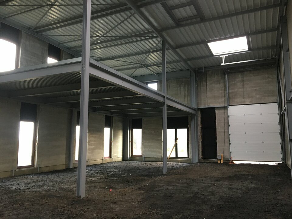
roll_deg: -0.6
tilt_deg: +7.2
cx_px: 146
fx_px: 245
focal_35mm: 29
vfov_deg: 48.2
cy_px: 110
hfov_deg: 61.7
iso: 125
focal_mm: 4.15
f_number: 2.2
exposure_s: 1/33
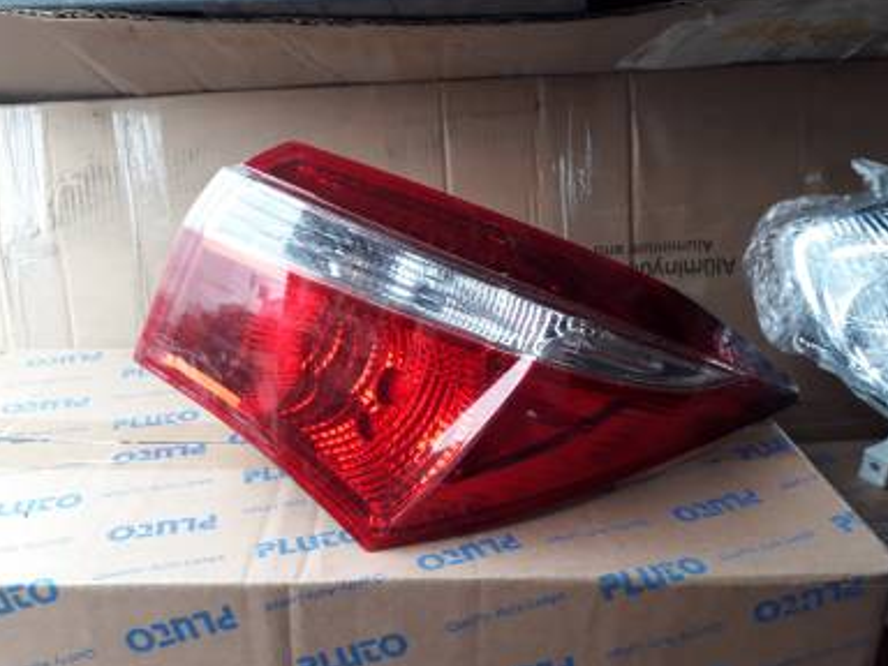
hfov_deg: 63.4
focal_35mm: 28
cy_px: 327
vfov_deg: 49.7
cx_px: 442
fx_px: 718
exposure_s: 1/33
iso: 80
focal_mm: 3.6
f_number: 1.9
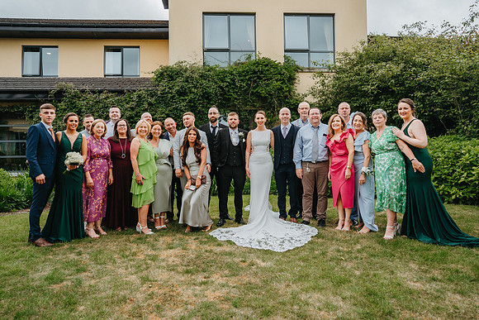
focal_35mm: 26
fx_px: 350
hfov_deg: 68.7
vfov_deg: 49.0
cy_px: 145
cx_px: 226
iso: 200
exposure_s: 1/640
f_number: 2.8
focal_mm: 24
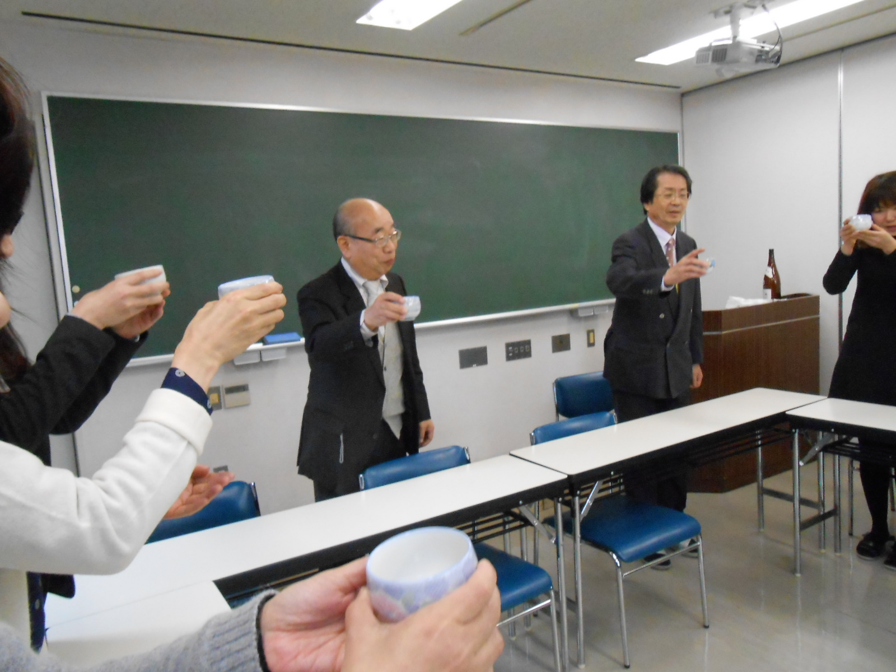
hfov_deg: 67.3
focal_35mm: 26
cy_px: 336
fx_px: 673
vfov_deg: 53.1
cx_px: 448
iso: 800
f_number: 3.5
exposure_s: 1/80
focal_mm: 4.6
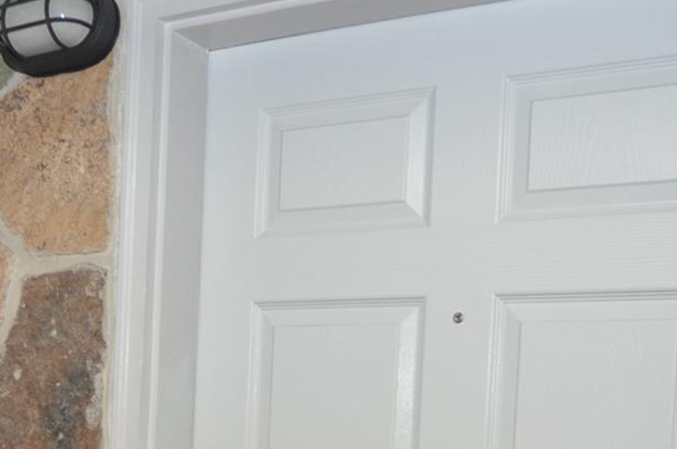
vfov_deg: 22.2
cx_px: 156
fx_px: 1075
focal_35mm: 57
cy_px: 499
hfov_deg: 34.1
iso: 800
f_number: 5.6
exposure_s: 1/60
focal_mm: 15
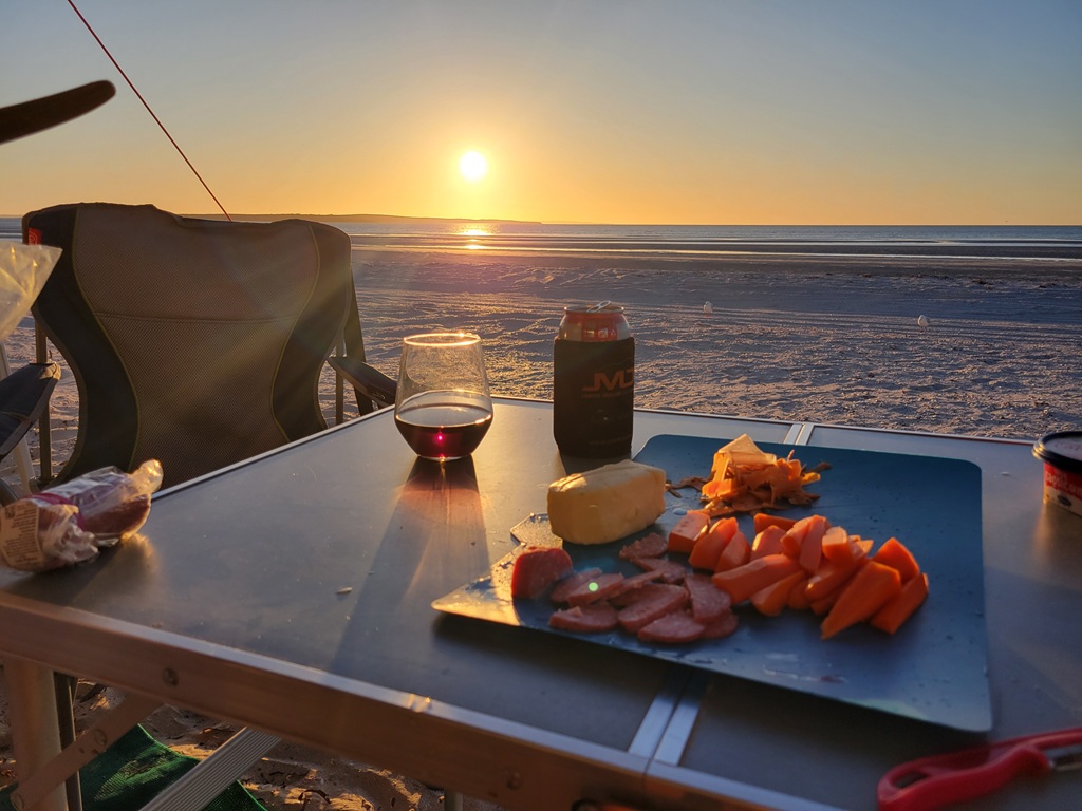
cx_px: 541
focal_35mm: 26
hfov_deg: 67.3
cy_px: 406
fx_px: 813
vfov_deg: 53.1
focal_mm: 5.4
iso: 40
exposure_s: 1/2038
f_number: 1.8
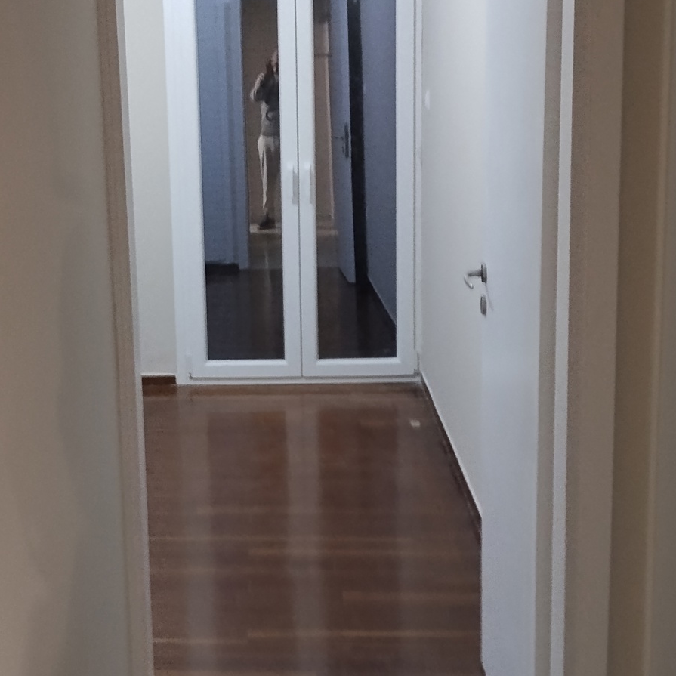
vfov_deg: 31.1
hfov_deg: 30.7
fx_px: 1215
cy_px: 309
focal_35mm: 55
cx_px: 192
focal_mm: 4.22
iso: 800
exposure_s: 1/25
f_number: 1.8
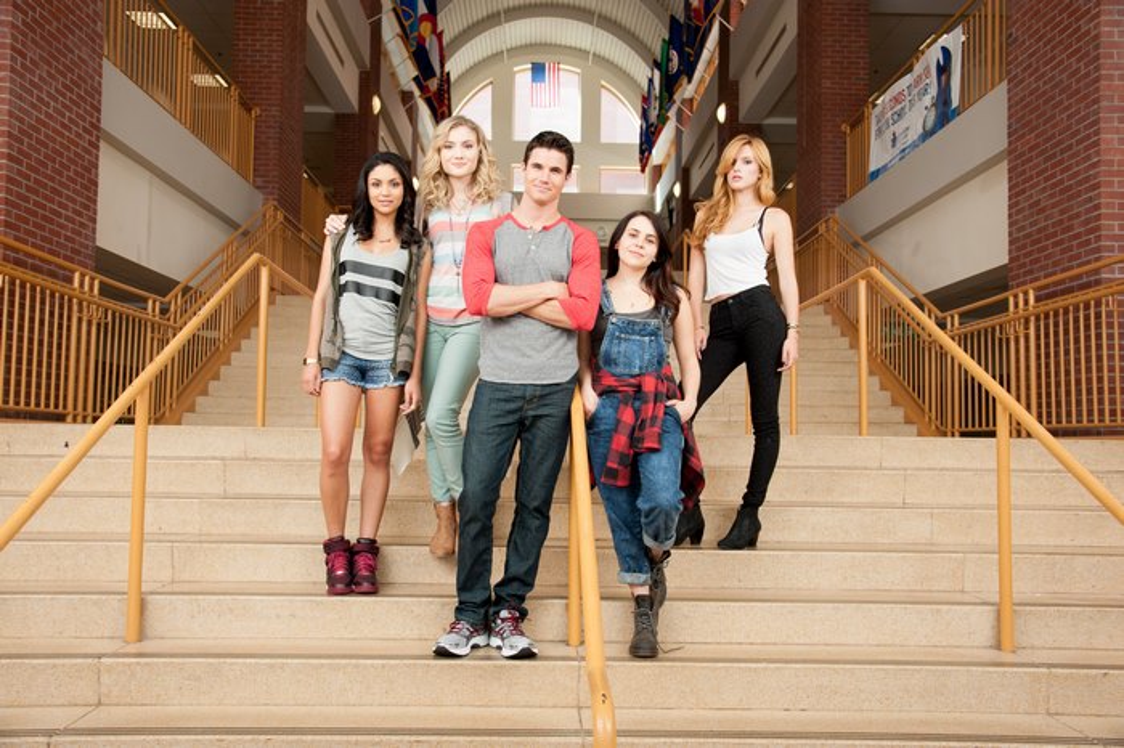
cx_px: 562
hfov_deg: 58.7
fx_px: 999
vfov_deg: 41.1
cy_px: 374
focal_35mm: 32
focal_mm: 32
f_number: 6.3
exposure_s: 1/60
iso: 400
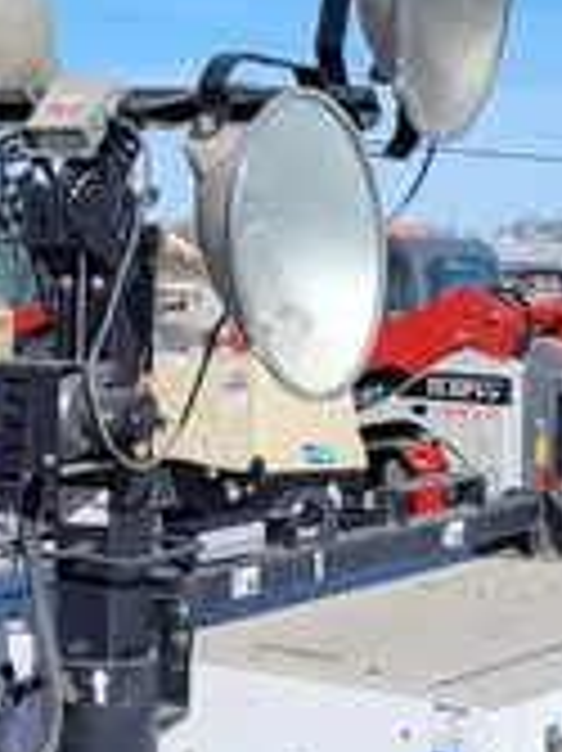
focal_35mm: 114
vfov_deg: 17.3
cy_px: 412
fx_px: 2471
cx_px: 189
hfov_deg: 13.0
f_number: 1.8
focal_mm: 5.4
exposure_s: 1/3372
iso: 40
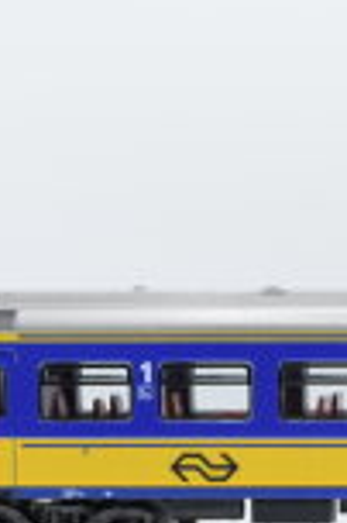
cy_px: 487
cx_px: 615
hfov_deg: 6.5
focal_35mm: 208
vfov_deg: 9.8
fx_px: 3014
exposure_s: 1/125
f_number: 8
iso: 320
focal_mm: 35
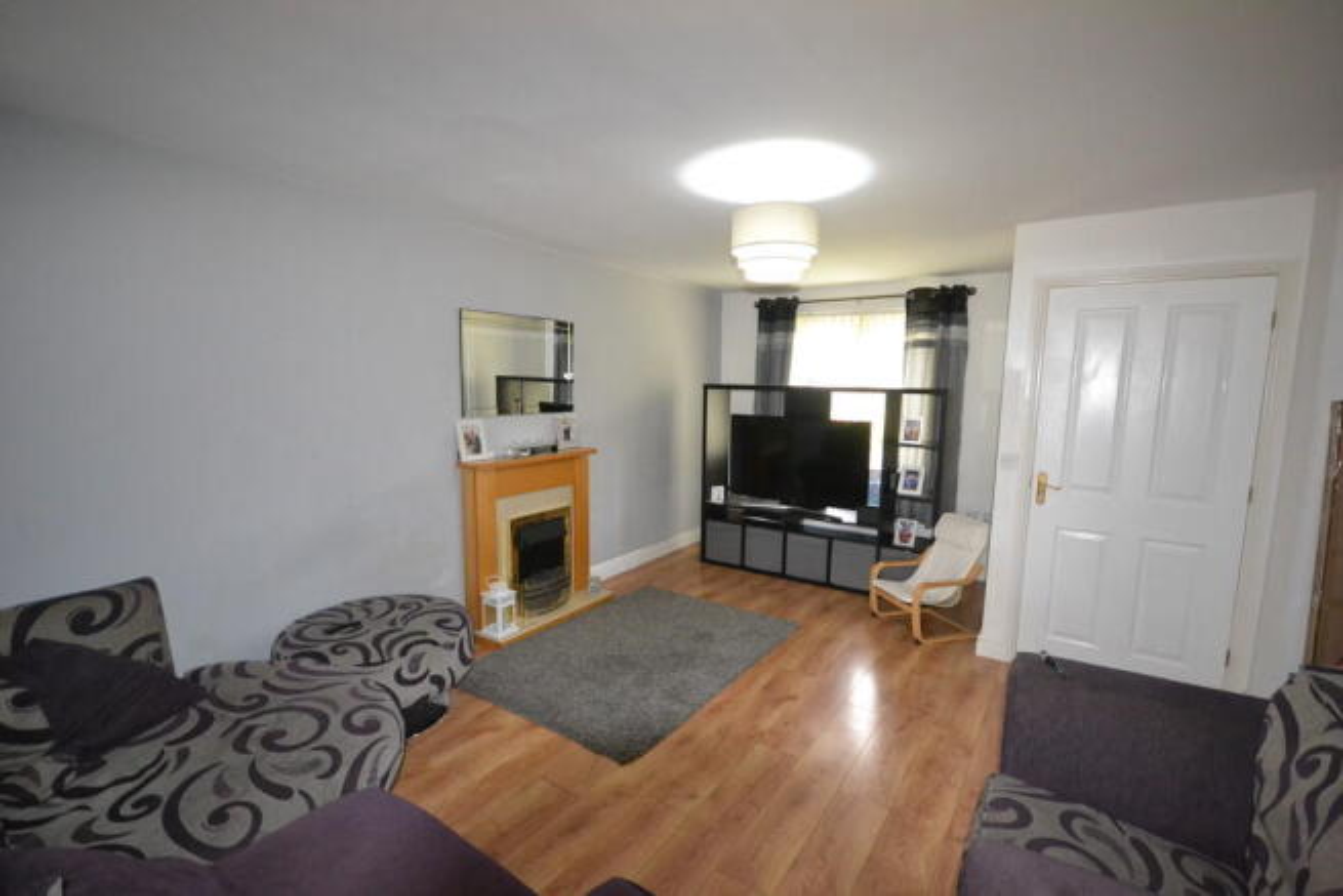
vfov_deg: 72.1
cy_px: 448
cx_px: 672
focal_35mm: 16
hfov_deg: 95.0
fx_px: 616
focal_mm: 11
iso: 3200
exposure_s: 1/60
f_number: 4.2
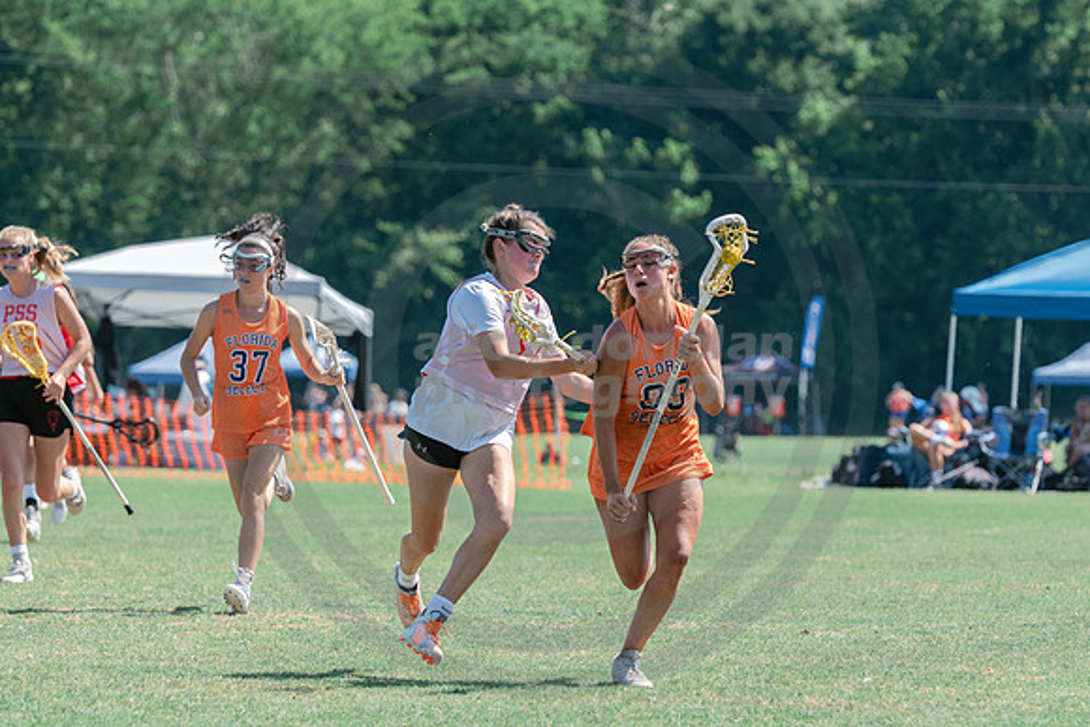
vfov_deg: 4.9
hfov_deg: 7.3
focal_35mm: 282
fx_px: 8553
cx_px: 637
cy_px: 422
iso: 400
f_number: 4.5
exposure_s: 1/1250
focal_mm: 185
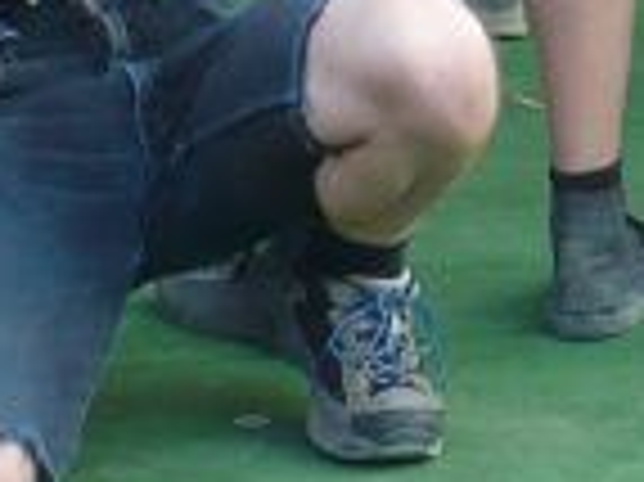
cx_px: 1207
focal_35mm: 302
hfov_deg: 6.4
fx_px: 5614
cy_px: -54
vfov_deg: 4.9
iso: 100
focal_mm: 7.4
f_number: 3.5
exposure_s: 1/40
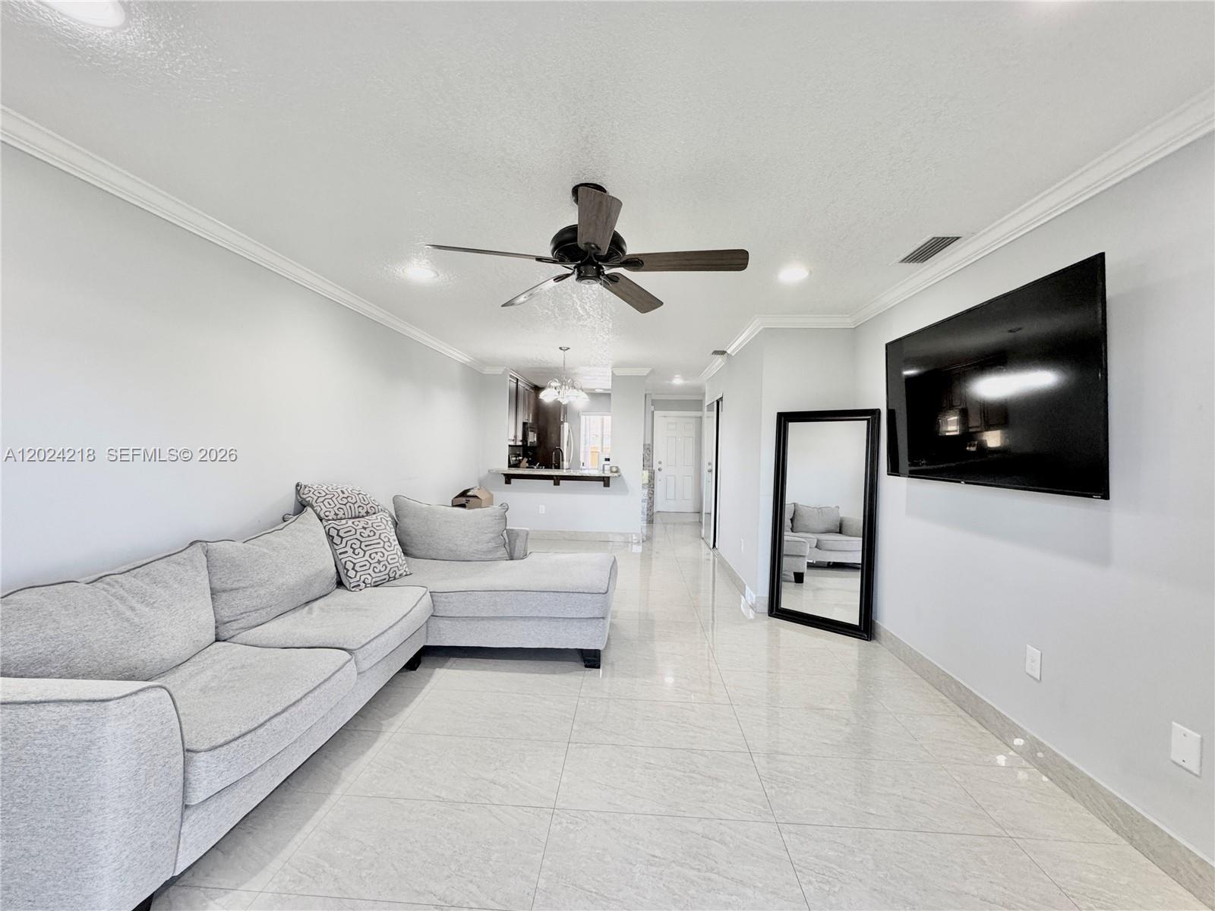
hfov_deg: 102.1
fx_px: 491
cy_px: 456
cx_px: 608
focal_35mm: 14
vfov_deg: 85.7
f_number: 2.2
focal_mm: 2.22
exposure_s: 1/120
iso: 250
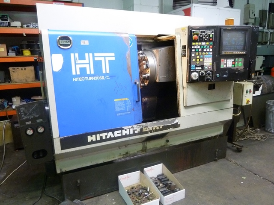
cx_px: 137
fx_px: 198
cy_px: 102
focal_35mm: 25
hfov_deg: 69.4
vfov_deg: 54.9
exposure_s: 1/20
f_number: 3.3
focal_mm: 4.1
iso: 400
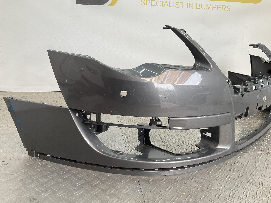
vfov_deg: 48.2
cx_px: 136
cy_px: 102
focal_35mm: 29
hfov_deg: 61.7
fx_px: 227
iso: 16
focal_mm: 3
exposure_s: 1/141
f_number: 1.8
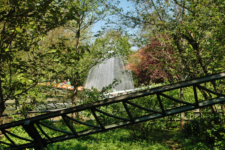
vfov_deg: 26.4
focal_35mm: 51
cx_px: 112
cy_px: 75
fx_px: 318
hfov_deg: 38.9
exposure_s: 1/320
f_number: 9
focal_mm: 34
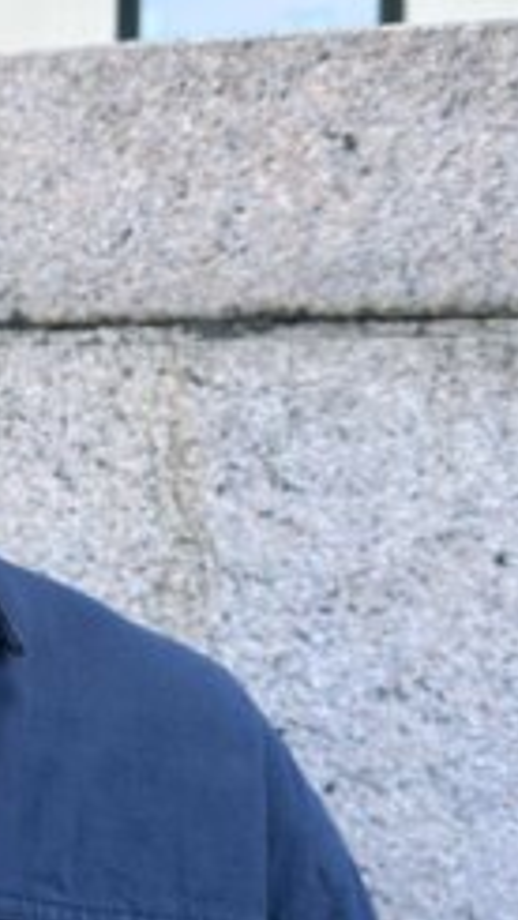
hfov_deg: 17.2
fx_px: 1561
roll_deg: -0.9
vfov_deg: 32.7
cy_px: 571
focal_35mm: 64
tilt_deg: -3.1
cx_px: -233
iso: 80
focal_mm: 6.86
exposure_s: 1/441
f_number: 1.78
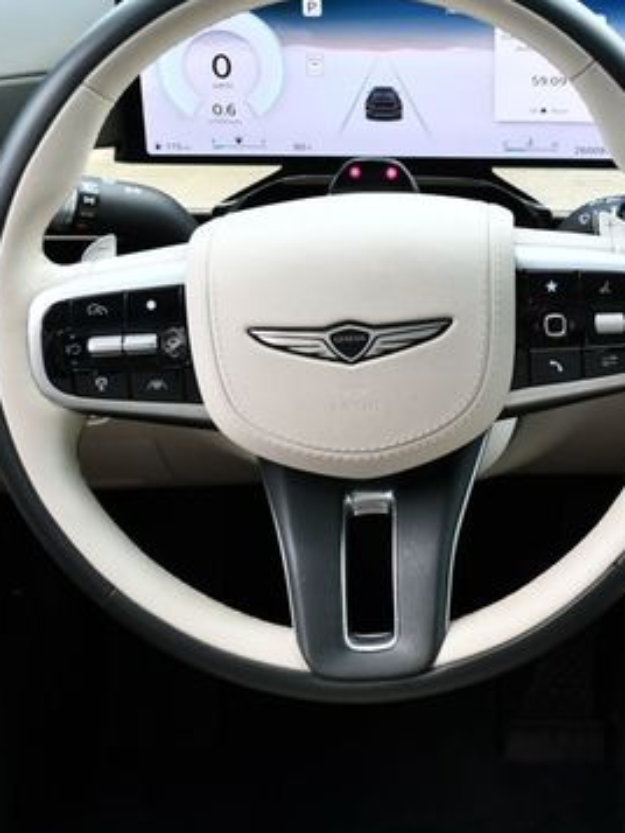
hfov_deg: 20.9
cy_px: 350
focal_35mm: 69
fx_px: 1660
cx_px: 548
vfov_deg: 28.1
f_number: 4
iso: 400
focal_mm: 20
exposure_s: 1/250
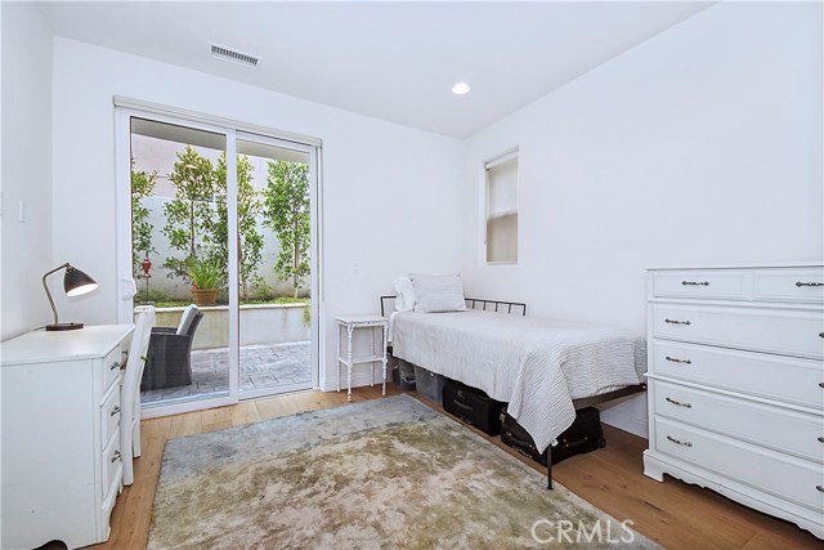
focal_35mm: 15
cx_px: 412
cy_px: 275
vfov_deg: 77.4
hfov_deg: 100.4
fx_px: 343
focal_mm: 10
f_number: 8
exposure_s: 1/80
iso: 320
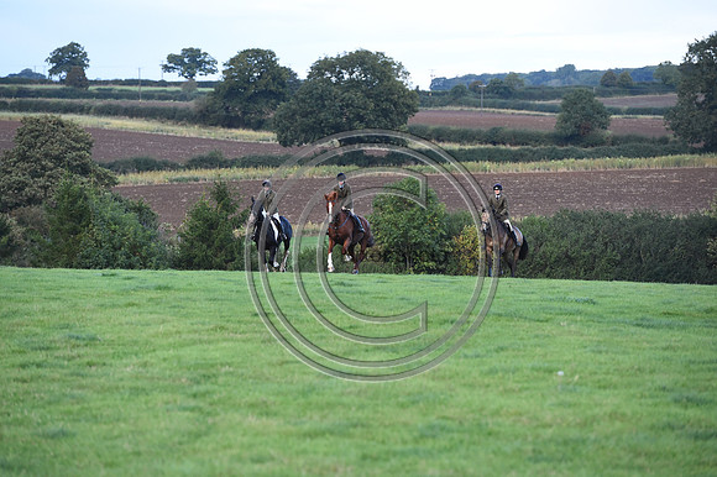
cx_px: 358
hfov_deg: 10.3
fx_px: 3981
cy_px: 238
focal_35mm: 200
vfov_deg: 6.9
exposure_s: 1/1000
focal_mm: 200
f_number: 5.6
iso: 1800
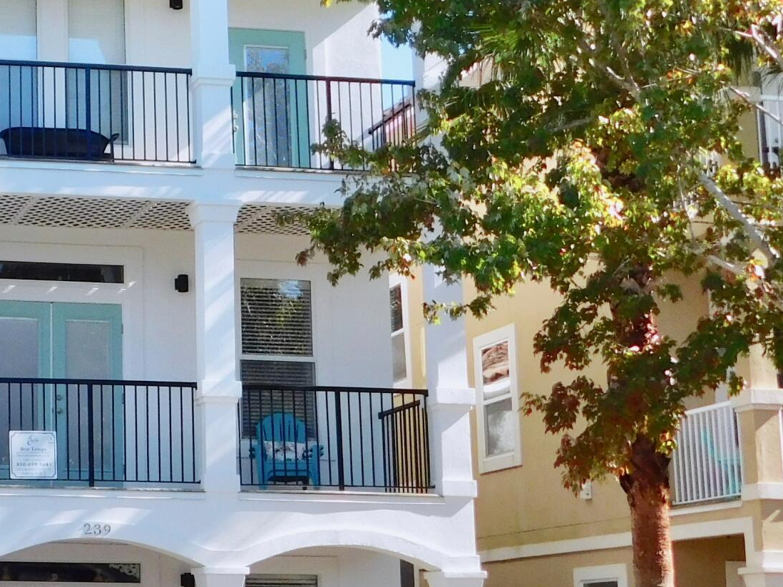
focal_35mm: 82
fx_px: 1854
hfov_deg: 22.4
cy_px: 302
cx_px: -104
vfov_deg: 18.0
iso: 125
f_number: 3.2
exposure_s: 1/640
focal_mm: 5.3
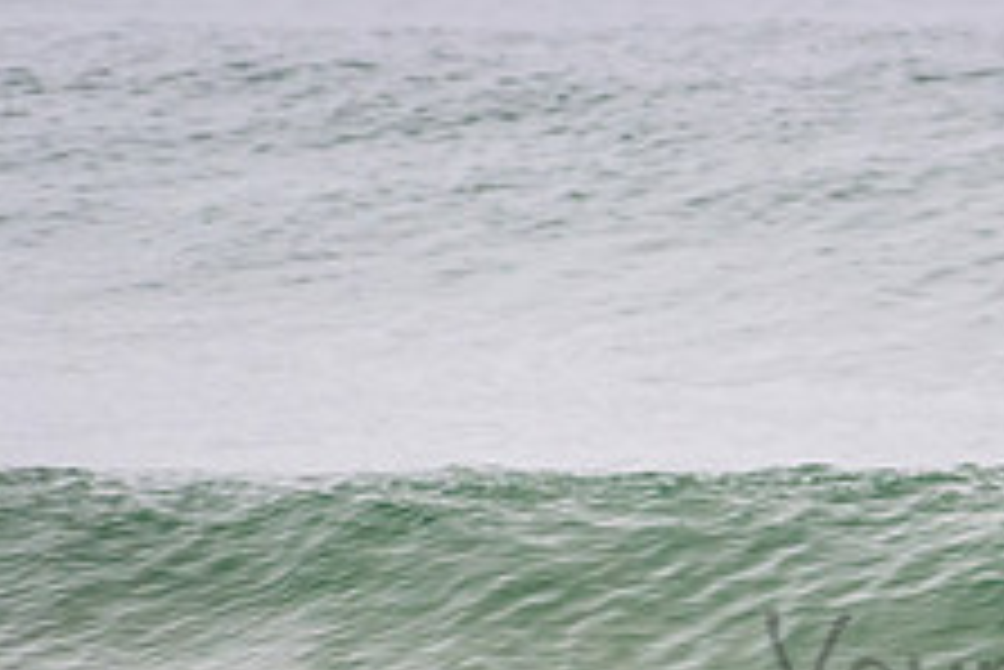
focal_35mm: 1597
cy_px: 485
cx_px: 1491
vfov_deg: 0.9
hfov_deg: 1.3
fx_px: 44566
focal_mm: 500
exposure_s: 1/1000
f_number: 5.6
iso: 800
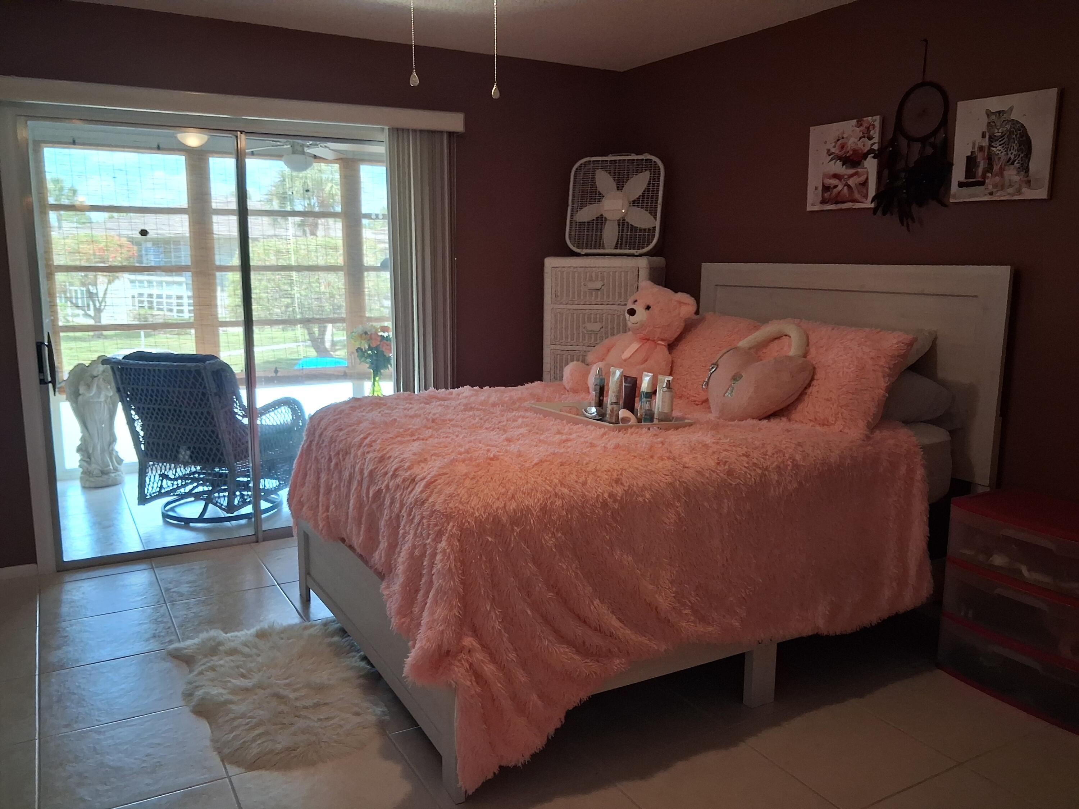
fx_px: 842
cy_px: 404
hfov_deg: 65.3
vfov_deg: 51.4
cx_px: 540
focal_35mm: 27
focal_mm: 4
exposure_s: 1/100
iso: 400
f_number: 1.8
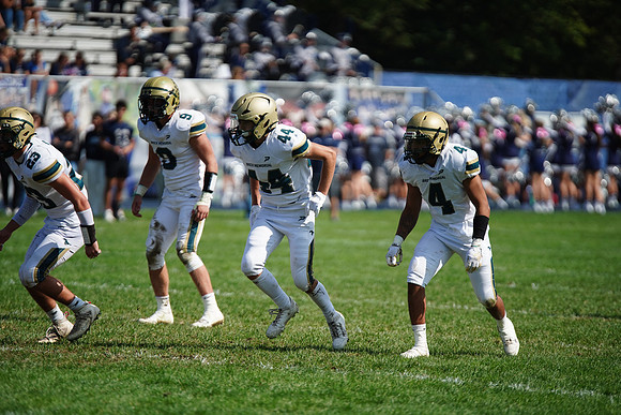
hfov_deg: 6.9
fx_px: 5176
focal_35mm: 300
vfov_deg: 4.6
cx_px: 310
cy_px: 208
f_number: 2.8
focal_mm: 300
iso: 400
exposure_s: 1/6400
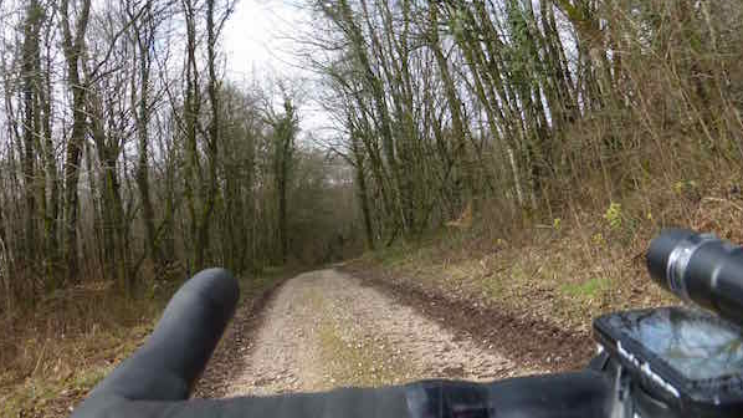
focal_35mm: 28
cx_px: 383
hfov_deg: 67.9
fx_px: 551
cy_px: 139
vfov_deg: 40.9
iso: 100
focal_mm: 4.3
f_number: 4
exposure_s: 1/160
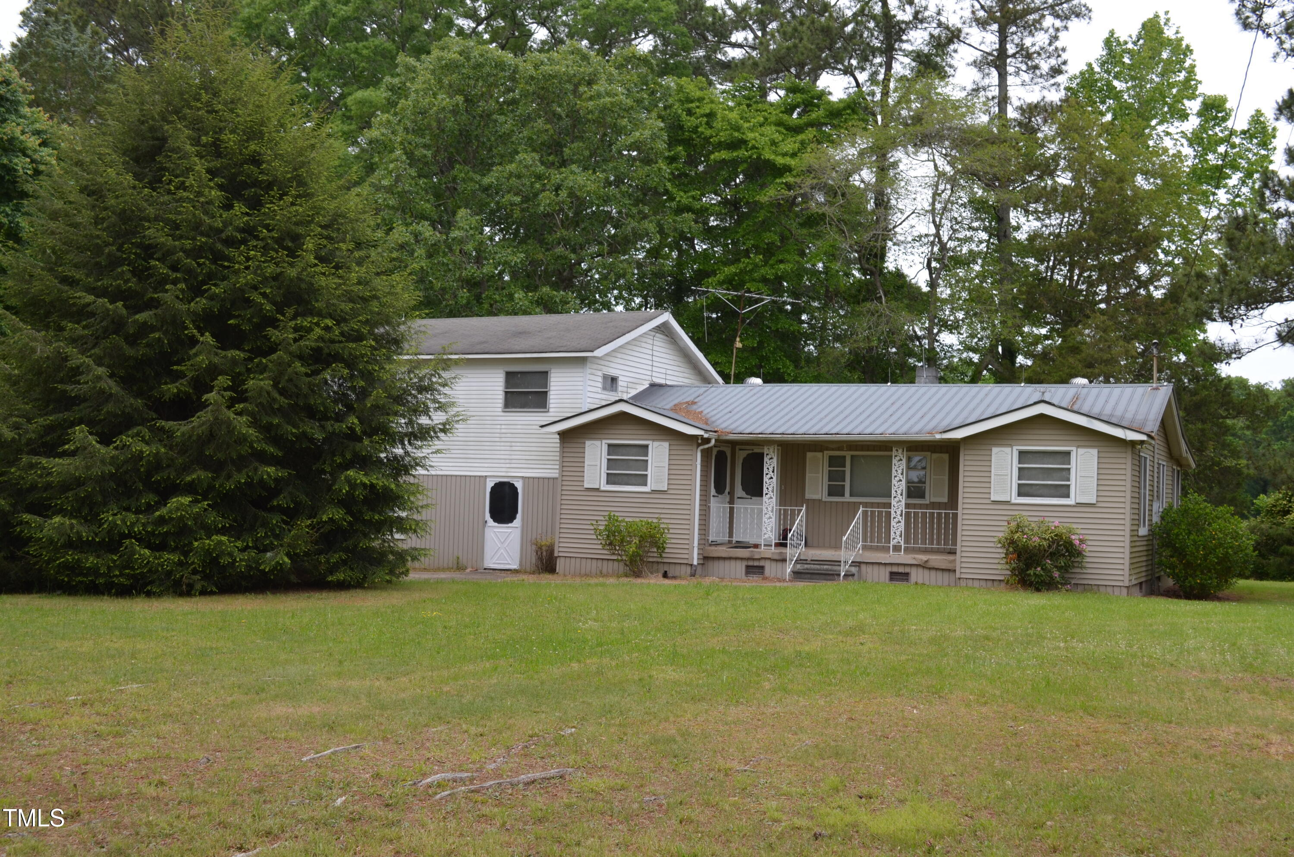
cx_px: 647
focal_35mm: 39
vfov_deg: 34.1
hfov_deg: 49.6
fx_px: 1399
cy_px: 428
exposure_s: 1/250
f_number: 8
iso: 200
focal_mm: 26
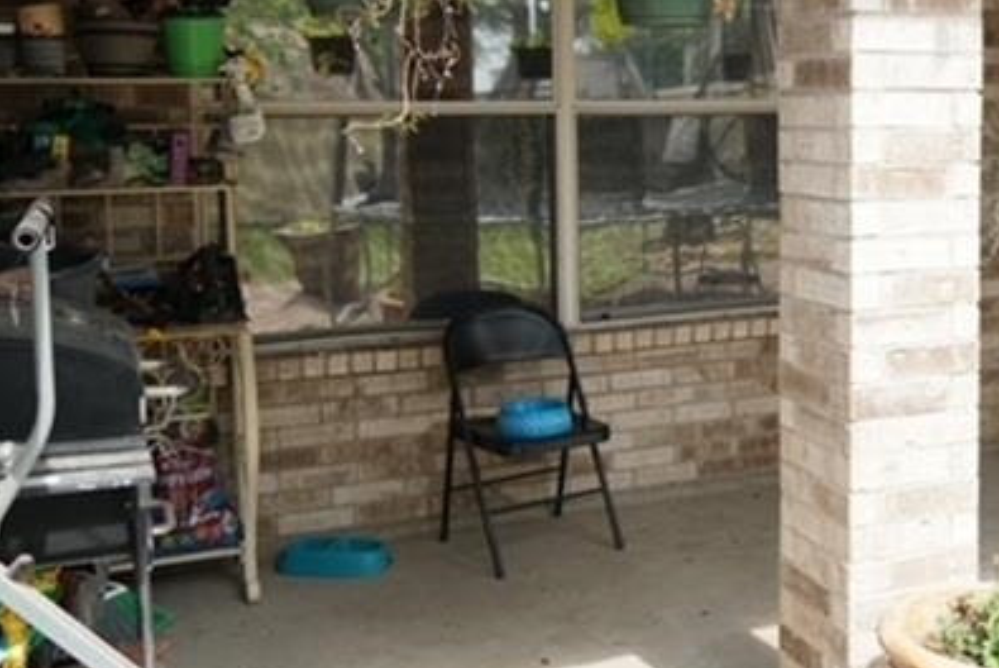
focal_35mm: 49
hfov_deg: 39.0
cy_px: 200
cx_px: 780
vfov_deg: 27.3
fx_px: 1361
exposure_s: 1/200
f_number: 4.5
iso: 100
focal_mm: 18
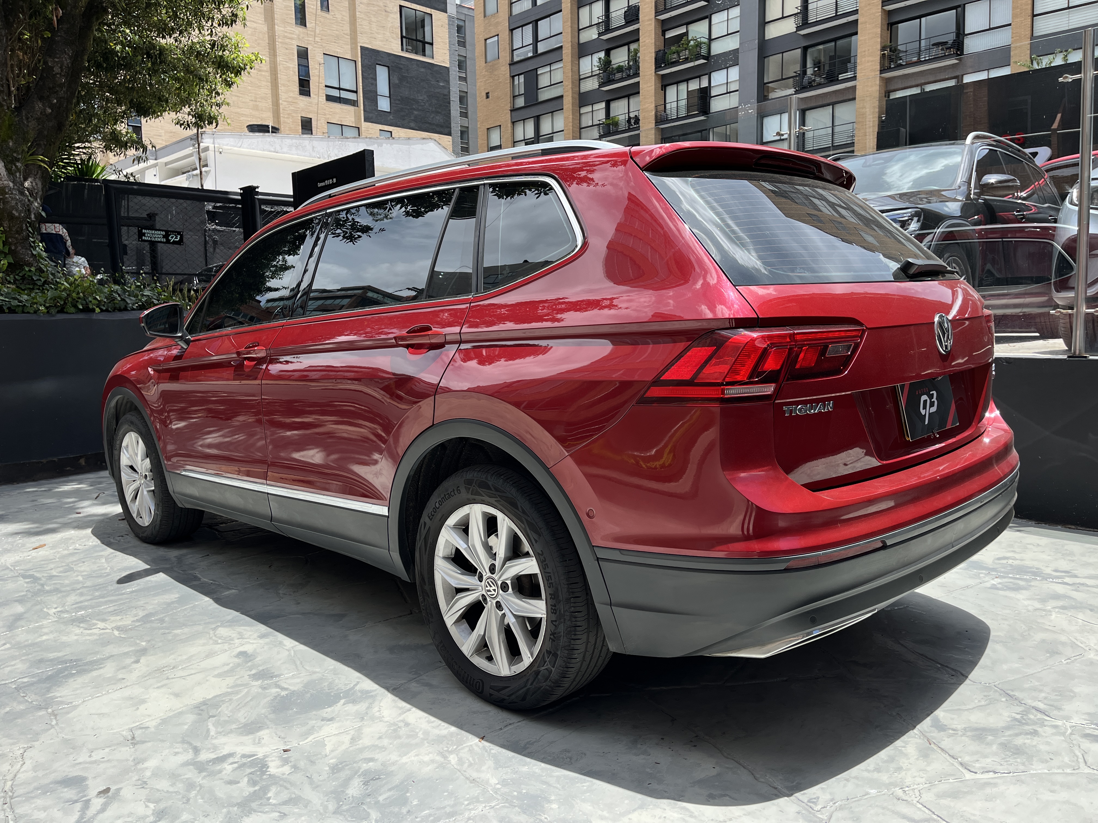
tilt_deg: -6.2
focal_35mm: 26
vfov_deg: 53.1
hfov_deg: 67.3
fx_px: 825
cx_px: 549
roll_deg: +1.4
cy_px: 412
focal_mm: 5.1
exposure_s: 1/1695
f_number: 1.6
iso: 50
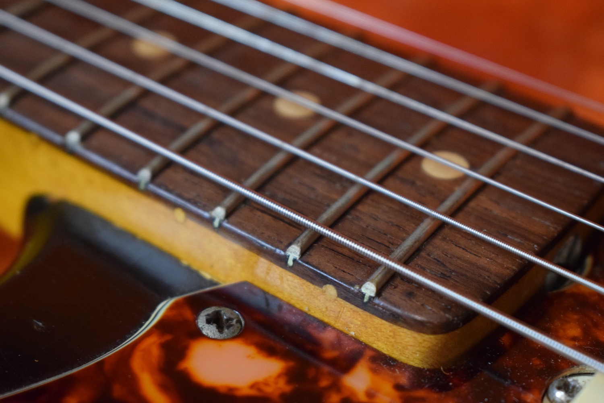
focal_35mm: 75
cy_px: 202
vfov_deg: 18.2
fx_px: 1258
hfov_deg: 27.0
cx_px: 302
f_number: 5.6
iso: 3200
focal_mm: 50
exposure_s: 1/40
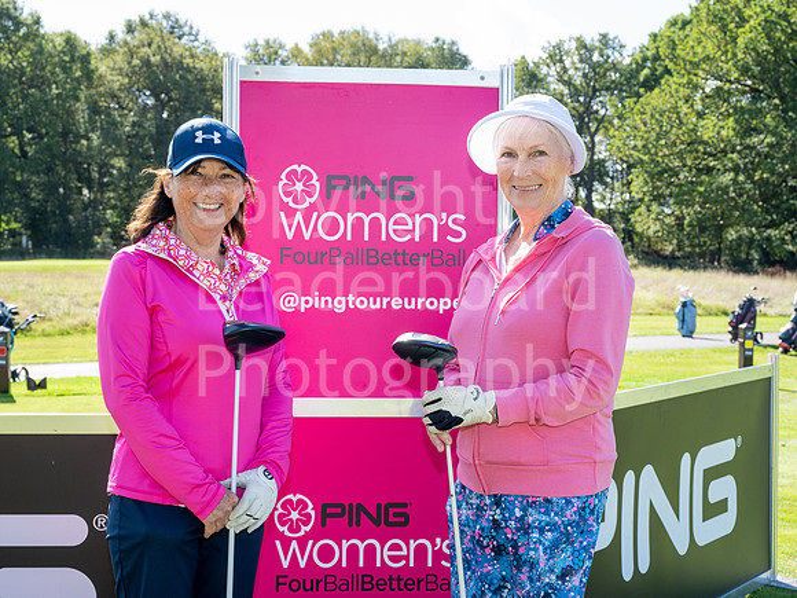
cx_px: 398
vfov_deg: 29.2
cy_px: 299
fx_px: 1146
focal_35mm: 50
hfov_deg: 38.4
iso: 250
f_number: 8
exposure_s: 1/200
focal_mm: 46
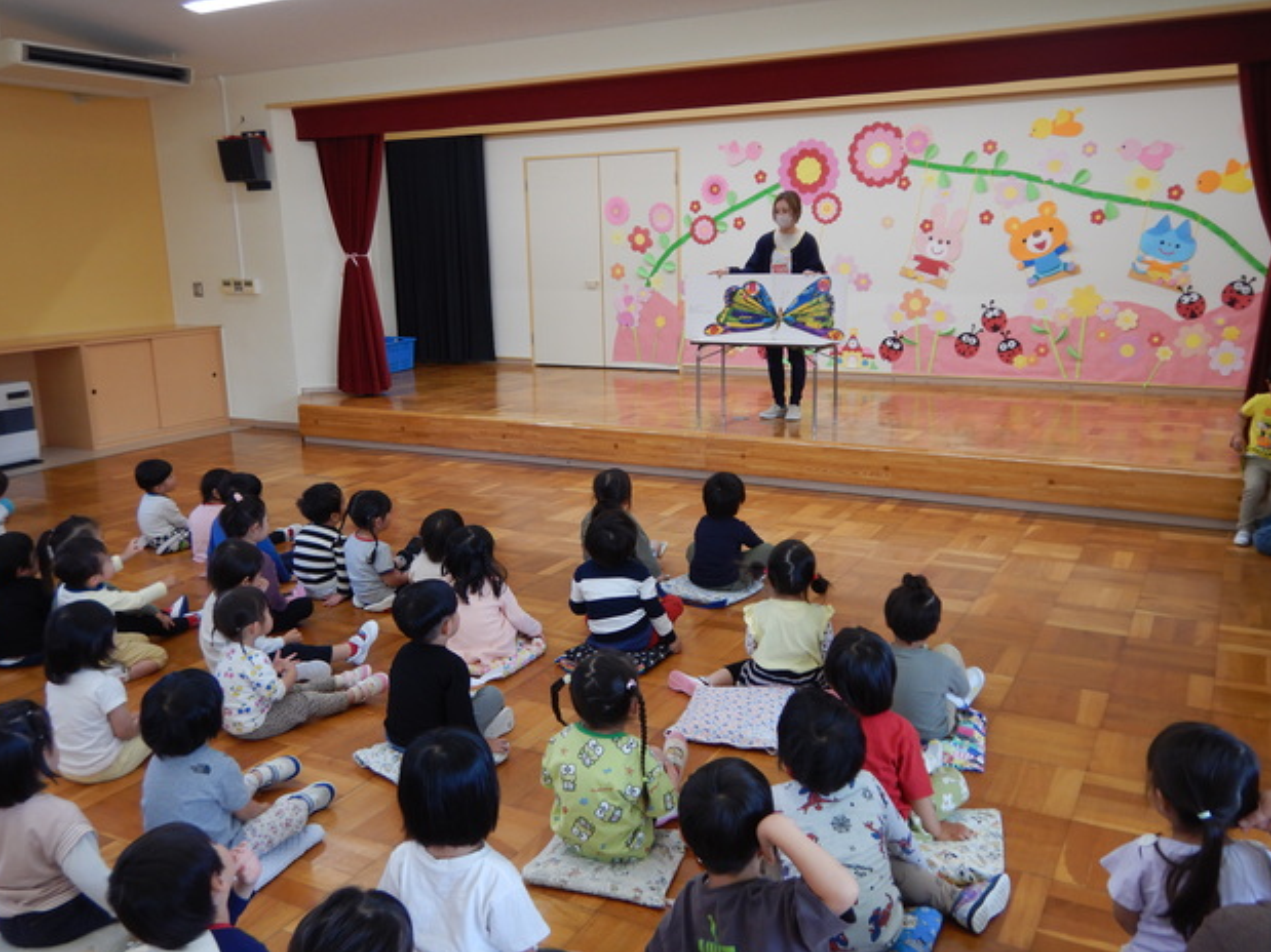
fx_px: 1101
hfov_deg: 60.0
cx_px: 632
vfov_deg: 46.8
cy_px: 474
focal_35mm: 30
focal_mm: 5.1
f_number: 2.8
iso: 125
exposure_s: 1/60
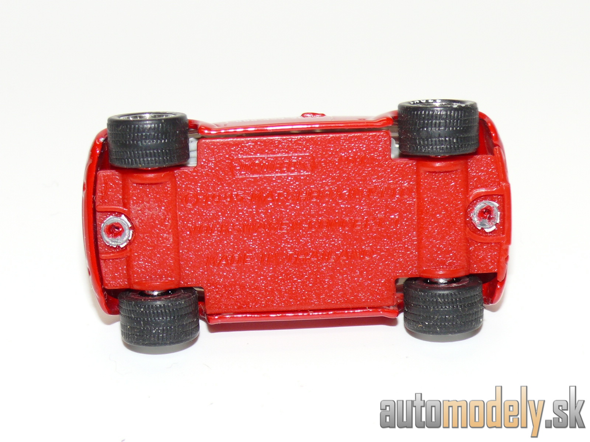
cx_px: 295
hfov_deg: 18.7
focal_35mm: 105
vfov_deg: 14.1
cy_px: 221
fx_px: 1790
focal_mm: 13.7
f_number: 4
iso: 100
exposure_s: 1/30
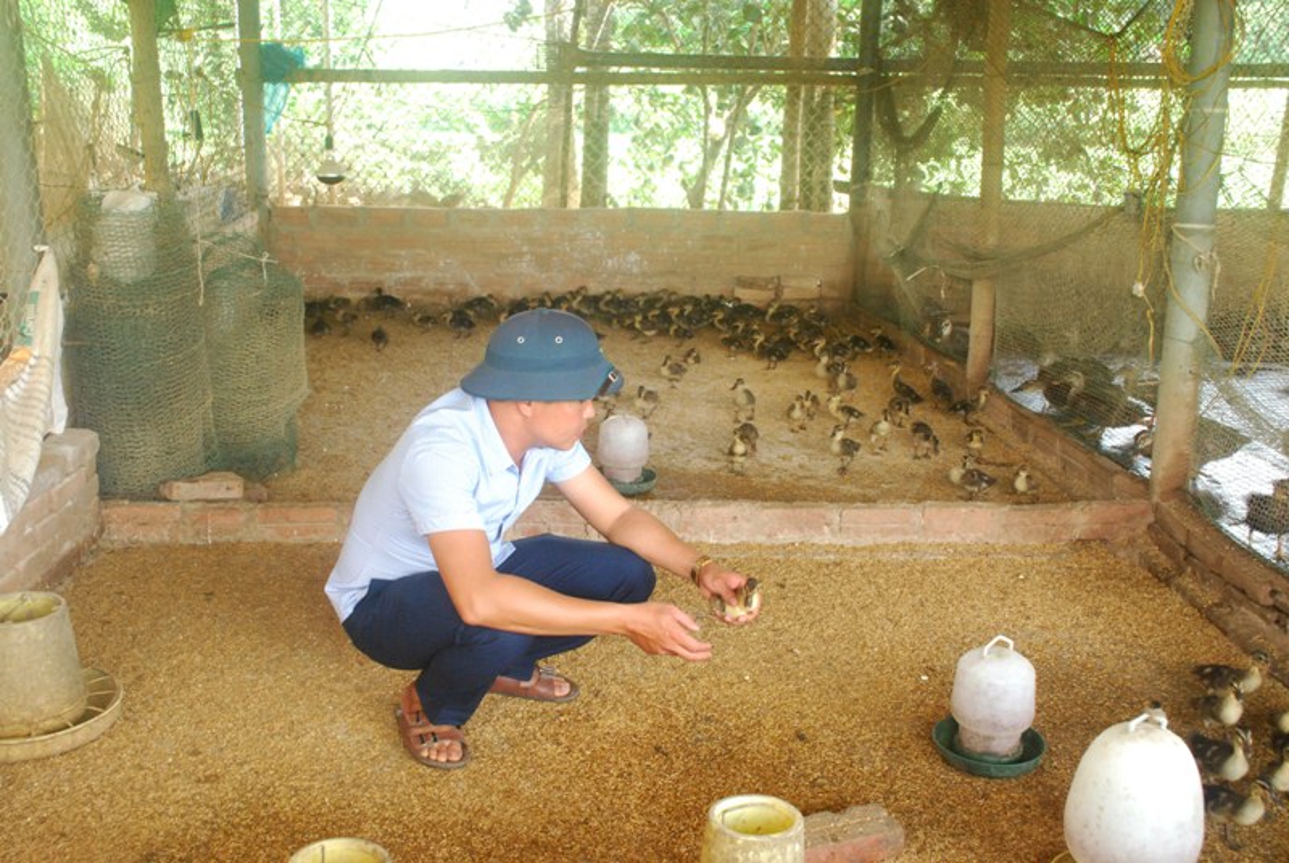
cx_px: 644
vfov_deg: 37.0
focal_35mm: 36
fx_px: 1291
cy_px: 432
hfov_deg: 53.1
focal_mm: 24
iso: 1250
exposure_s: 1/60
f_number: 8
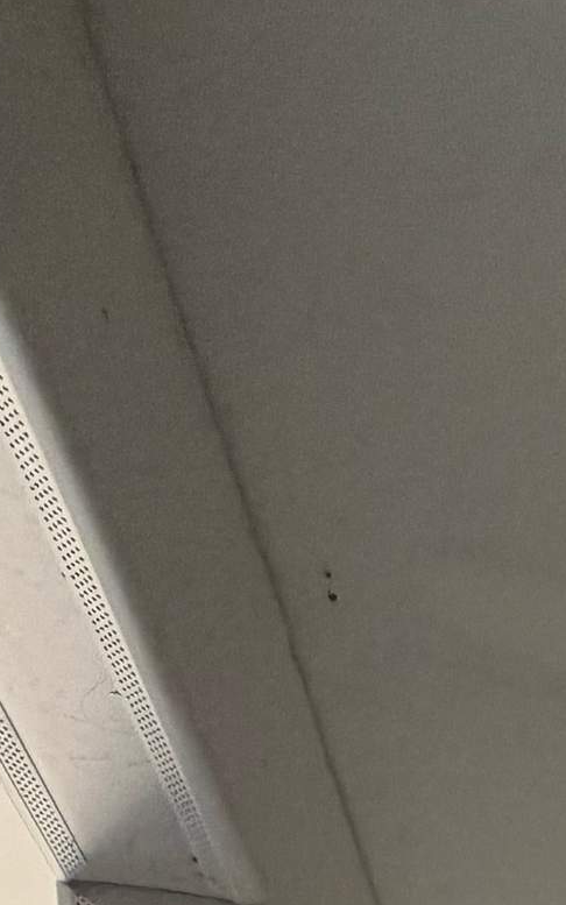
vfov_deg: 13.9
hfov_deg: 14.0
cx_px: 1165
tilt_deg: -5.9
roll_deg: +0.6
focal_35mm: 77
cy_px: 2332
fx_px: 1899
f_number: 2.2
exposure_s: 1/121
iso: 125
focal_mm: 2.22
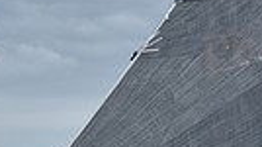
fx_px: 3844
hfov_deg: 3.9
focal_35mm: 554
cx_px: 102
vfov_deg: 2.2
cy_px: 334
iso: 400
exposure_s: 1/1000
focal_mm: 122
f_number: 9
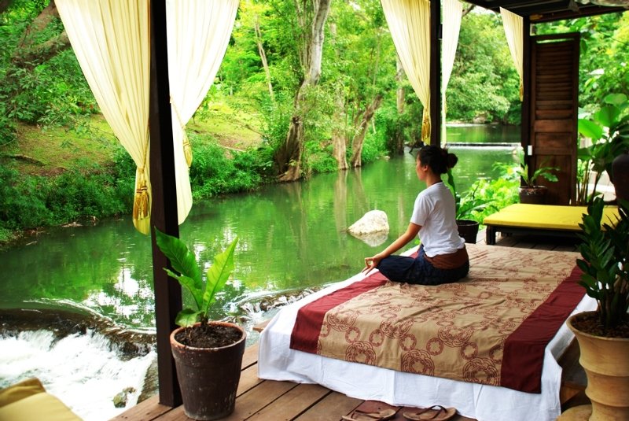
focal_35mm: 39
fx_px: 682
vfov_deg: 34.3
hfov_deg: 49.5
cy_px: 210
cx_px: 314
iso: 200
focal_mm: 26
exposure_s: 1/80
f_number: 4
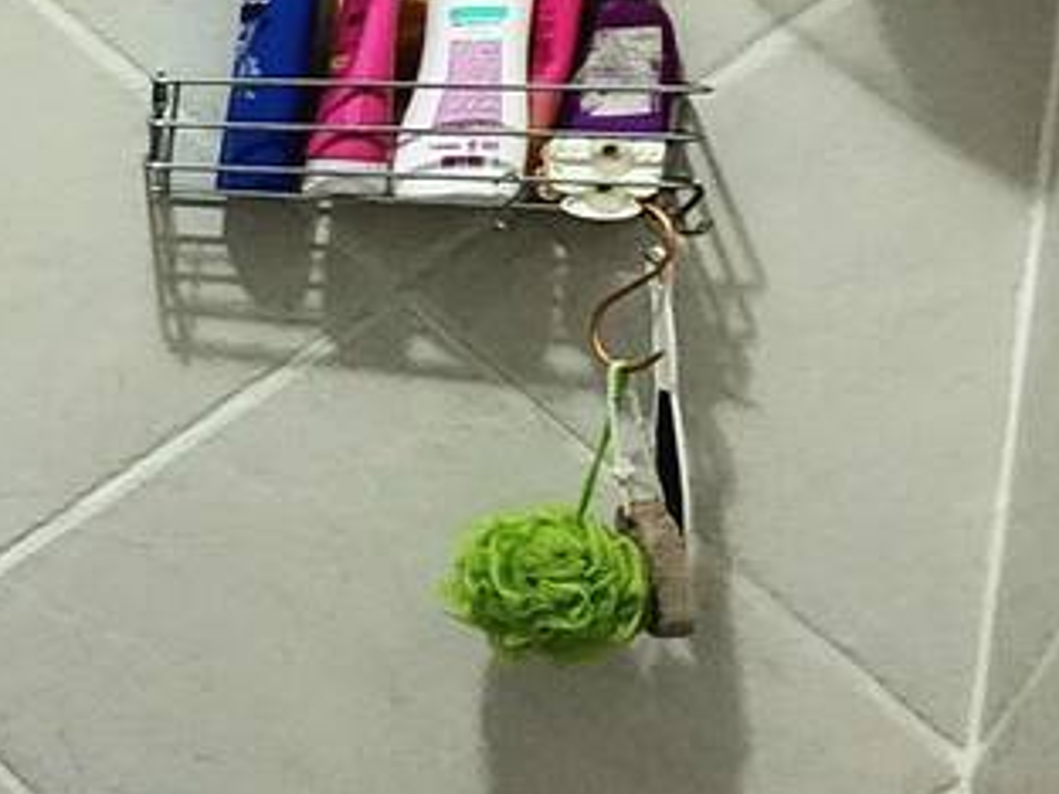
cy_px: 326
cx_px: -1375
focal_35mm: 60
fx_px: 1836
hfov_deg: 16.1
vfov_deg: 24.4
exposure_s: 1/60.2
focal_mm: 2.2
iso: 250
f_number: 2.2
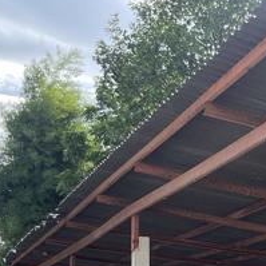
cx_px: 326
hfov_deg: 19.2
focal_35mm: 85
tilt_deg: +3.7
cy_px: 291
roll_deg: +0.2
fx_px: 739
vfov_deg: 19.6
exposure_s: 1/397
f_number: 1.8
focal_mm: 3
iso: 16
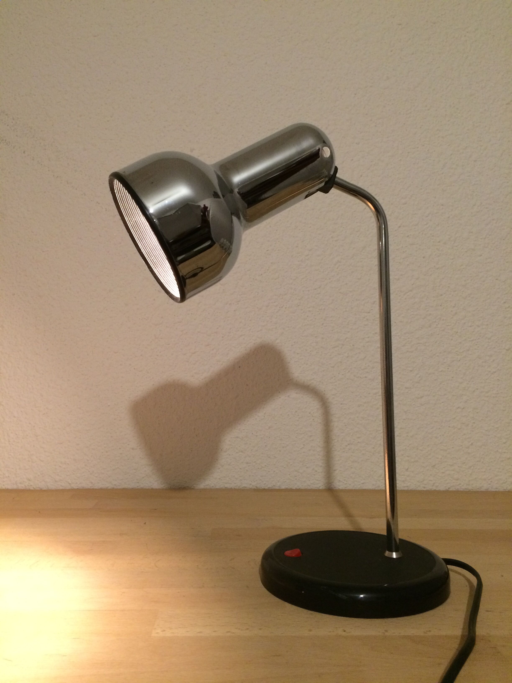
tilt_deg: +1.2
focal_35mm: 29
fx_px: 572
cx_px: 256
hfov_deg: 48.2
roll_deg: +0.7
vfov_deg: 61.7
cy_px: 342
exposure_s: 1/33
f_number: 2.2
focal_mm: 4.15
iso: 320
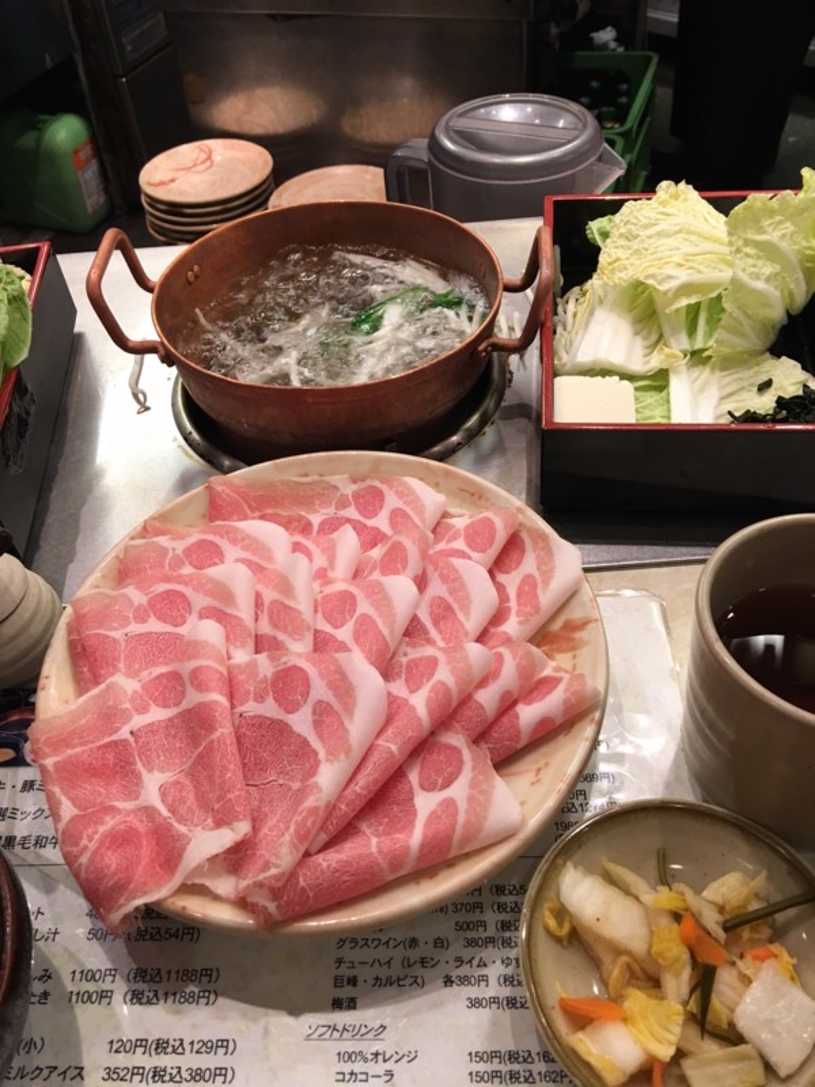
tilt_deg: -45.9
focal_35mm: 29
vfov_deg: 61.7
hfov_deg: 48.2
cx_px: 408
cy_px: 544
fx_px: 910
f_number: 2.2
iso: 40
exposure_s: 1/15
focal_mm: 4.15
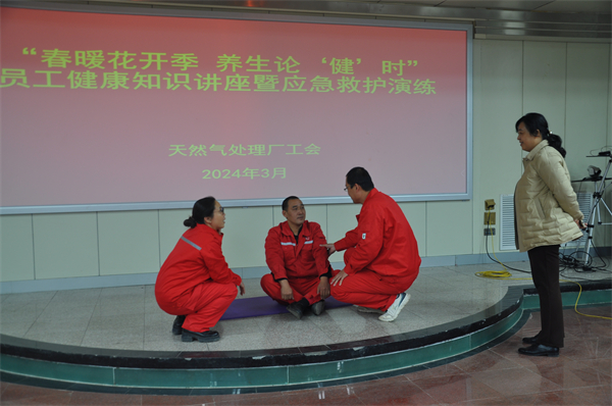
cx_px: 306
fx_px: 560
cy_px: 203
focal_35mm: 33
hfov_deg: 57.3
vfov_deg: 39.8
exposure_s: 1/10
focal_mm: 22
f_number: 3.8
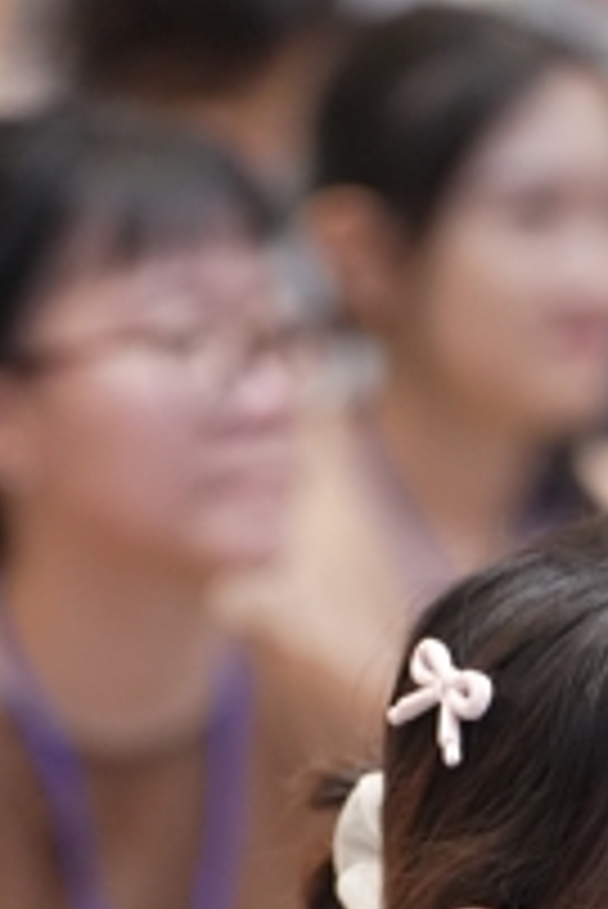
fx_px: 12189
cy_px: 1287
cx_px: 597
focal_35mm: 482
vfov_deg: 4.3
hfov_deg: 2.9
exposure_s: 1/200
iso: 5000
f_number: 2.8
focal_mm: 150
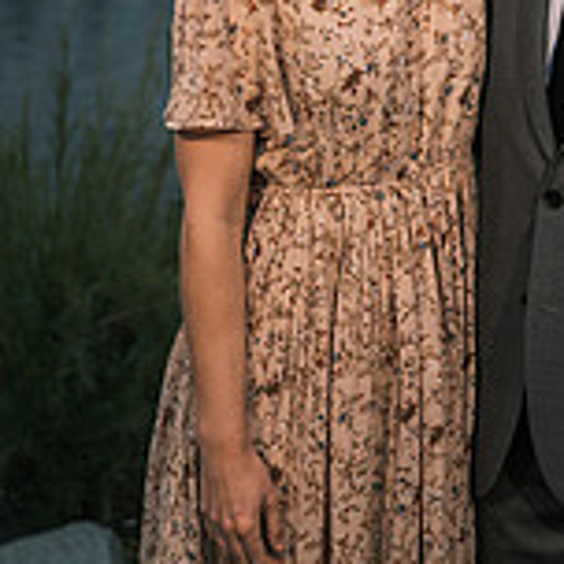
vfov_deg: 14.5
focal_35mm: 115
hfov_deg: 15.0
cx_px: 499
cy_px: -163
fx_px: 2120
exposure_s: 1/125
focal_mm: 55.5
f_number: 4.5
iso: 400
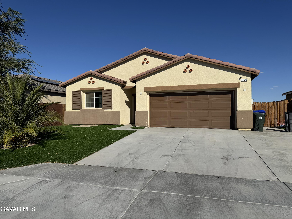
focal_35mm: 24
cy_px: 110
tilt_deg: -0.6
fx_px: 202
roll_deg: -0.6
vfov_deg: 56.8
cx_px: 146
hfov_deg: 71.6
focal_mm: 6.76
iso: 80
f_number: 1.78
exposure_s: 1/12346
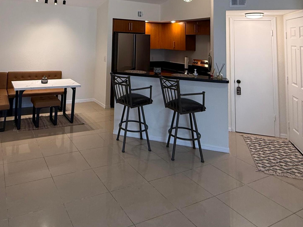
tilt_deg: +4.7
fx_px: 245
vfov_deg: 44.9
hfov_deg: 62.4
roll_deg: -1.0
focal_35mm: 28
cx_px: 110
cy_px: 20
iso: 160
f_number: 2.2
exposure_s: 1/120
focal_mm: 2.22
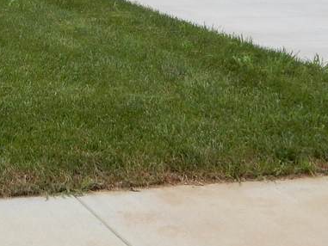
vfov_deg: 15.9
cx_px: -50
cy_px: -140
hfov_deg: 21.8
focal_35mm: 84
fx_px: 796
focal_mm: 4.5
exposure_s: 1/2000
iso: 125
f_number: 3.7
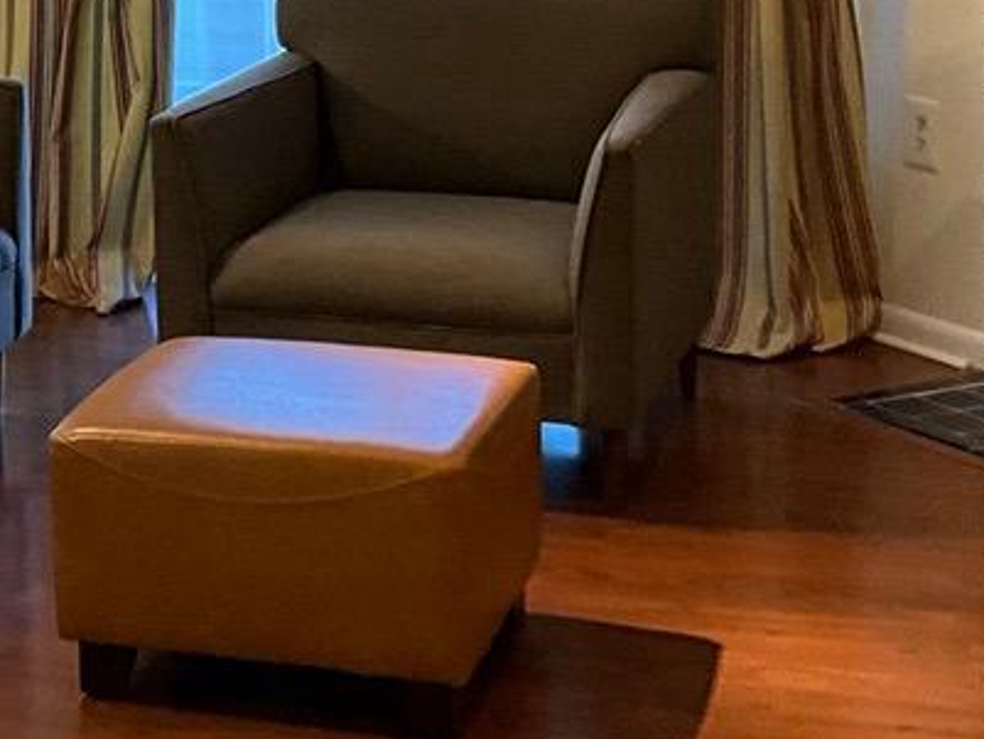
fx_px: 2900
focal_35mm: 102
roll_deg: +1.5
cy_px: -133
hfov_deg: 18.6
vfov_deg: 14.1
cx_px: -55
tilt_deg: -4.9
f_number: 1.8
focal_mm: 3
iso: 100
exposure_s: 1/60
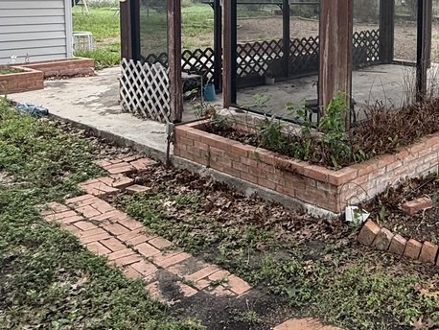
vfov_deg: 31.5
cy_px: 40
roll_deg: -0.5
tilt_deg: -4.2
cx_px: 436
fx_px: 558
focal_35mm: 44
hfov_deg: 38.3
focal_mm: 2.22
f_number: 2.2
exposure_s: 1/99
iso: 80
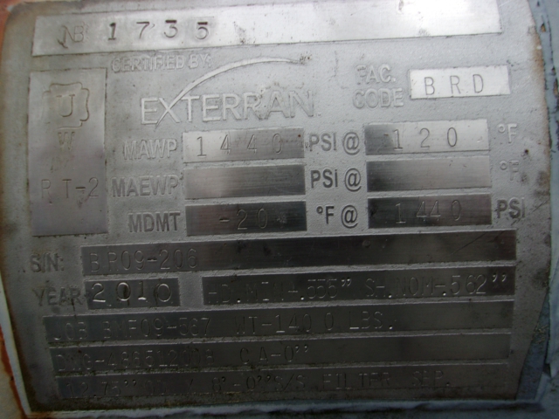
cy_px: 210
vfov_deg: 51.4
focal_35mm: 27
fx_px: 436
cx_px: 280
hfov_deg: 65.3
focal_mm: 4.9
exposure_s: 1/110
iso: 80
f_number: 10.4
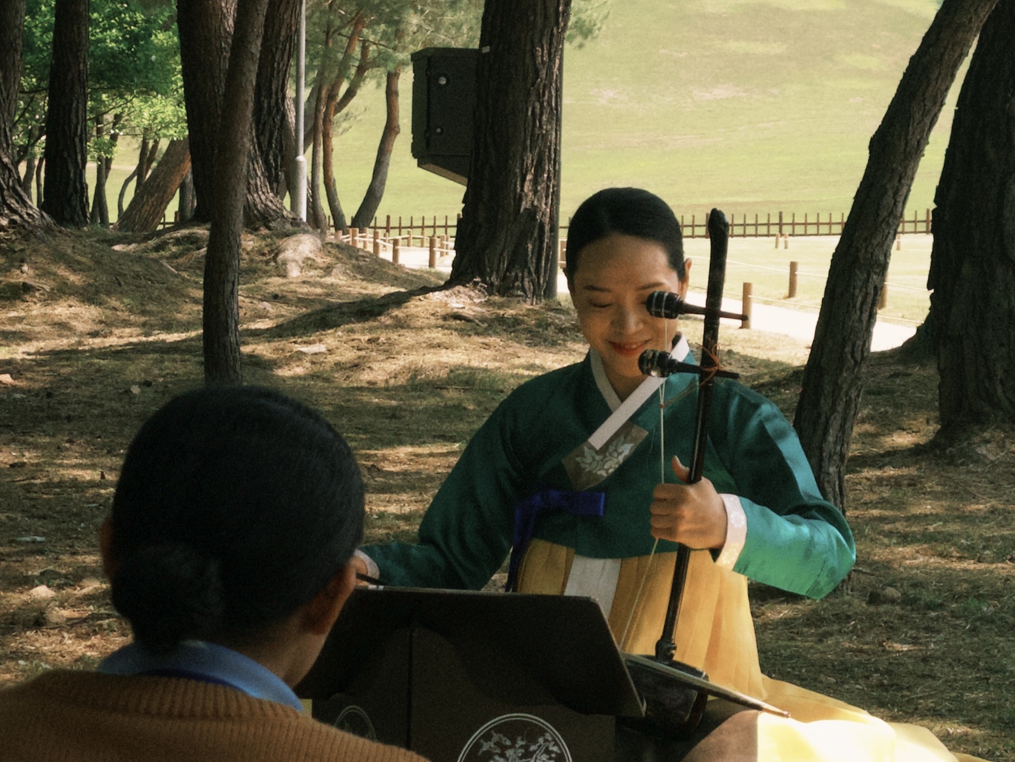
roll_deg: -1.4
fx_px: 3959
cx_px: 664
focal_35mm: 135
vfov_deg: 11.0
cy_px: 432
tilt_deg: -1.0
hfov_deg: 14.6
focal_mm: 6
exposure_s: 1/922
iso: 25
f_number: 2
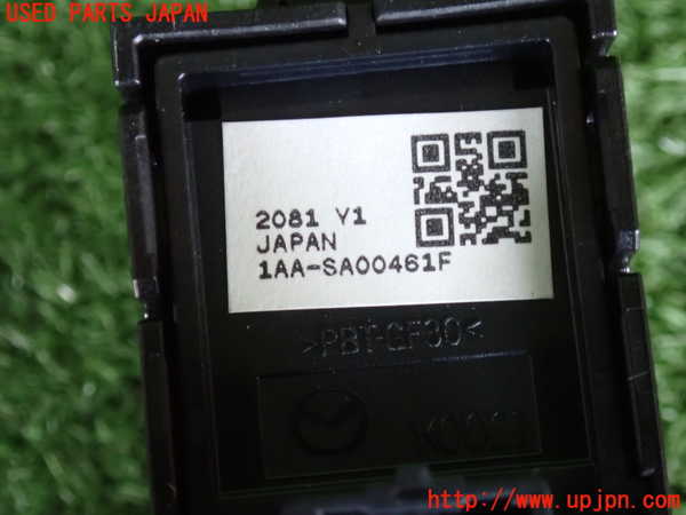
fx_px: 1982
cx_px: 343
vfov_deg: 14.8
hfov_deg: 19.6
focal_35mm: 100
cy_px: 258
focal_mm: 18
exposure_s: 1/60
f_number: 4.9
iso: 1250
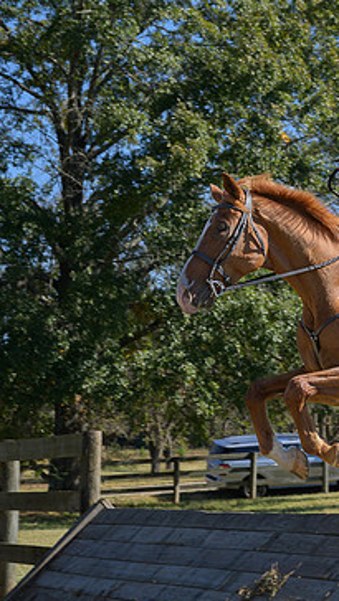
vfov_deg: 19.4
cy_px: 338
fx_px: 1756
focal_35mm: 110
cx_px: 428
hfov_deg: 10.8
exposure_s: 1/800
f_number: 5.6
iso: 200
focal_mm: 44
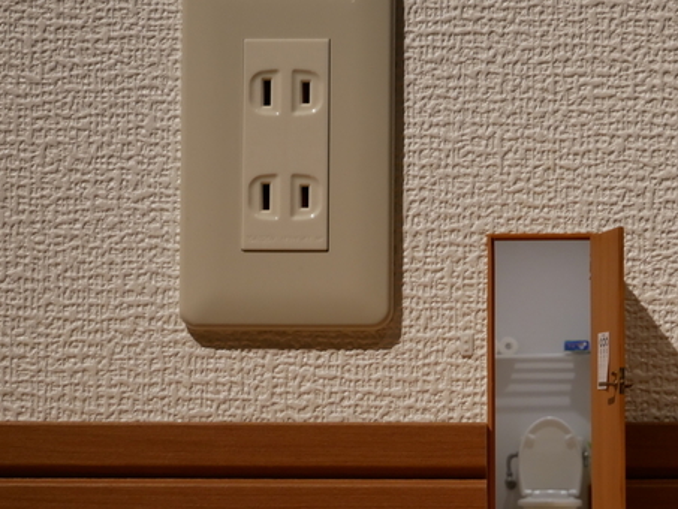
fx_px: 3115
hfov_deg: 12.4
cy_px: 284
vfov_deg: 9.3
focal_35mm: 159
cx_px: 395
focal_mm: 60
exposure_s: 1/20
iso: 800
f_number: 5.6
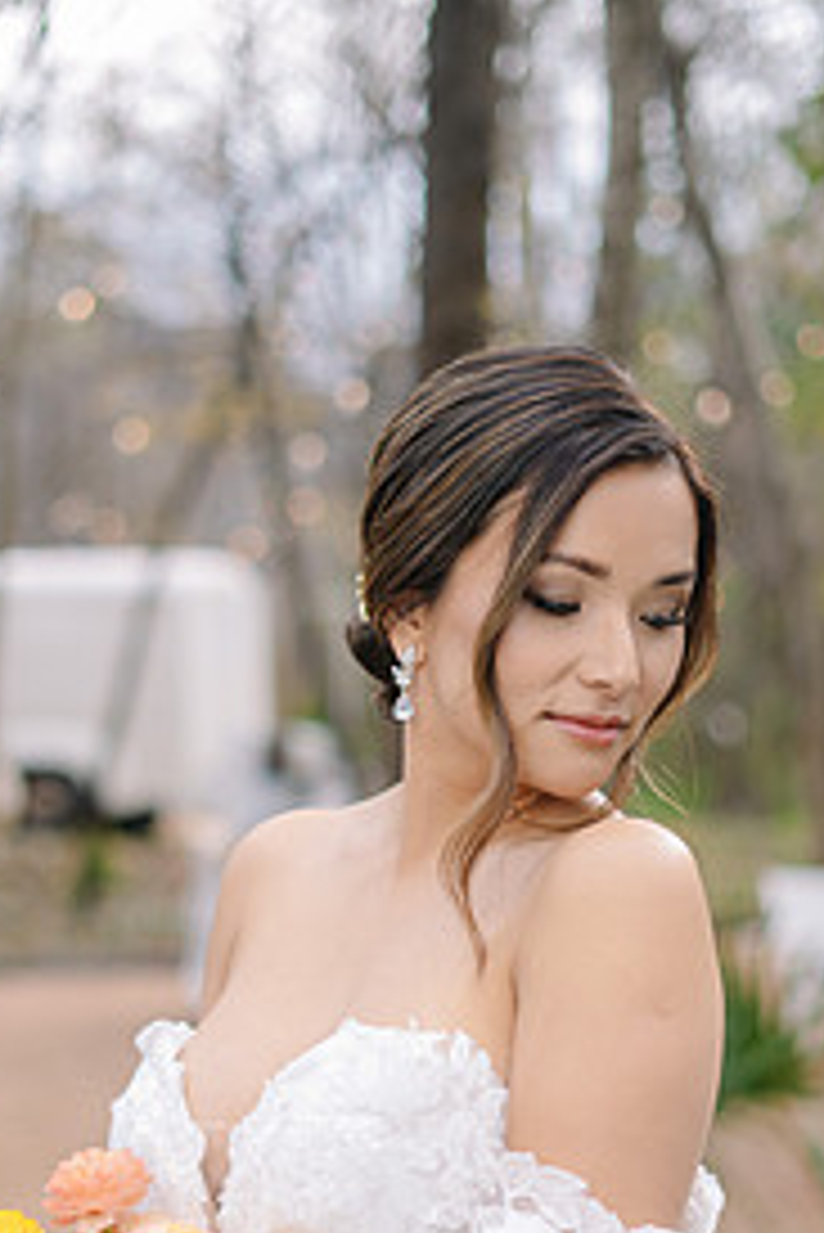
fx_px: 2812
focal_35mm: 82
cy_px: 936
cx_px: 284
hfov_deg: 16.6
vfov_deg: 24.5
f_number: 2
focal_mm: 50
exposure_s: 1/200
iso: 50
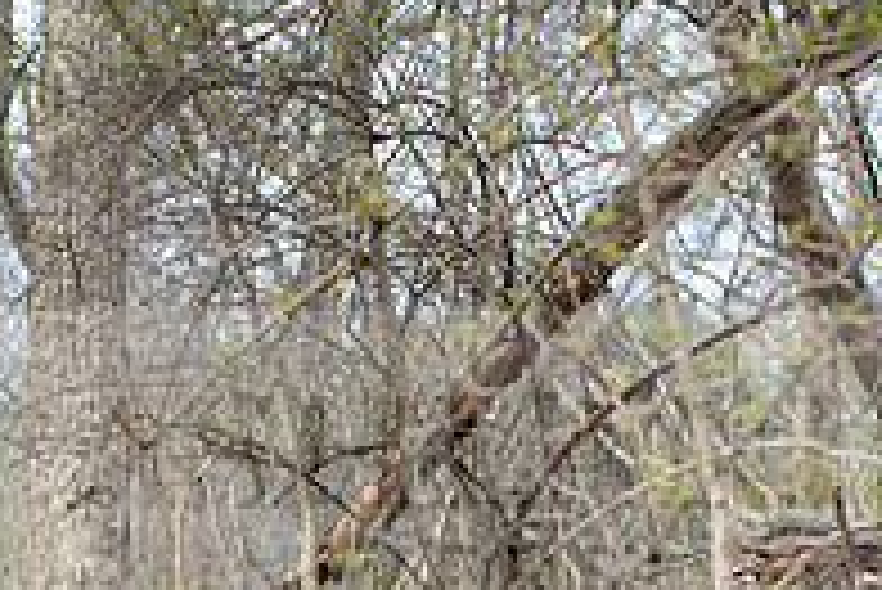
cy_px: 853
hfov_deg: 9.8
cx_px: -234
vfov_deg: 6.6
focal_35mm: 207
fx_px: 5075
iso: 250
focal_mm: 70
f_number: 6.3
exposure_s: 1/320
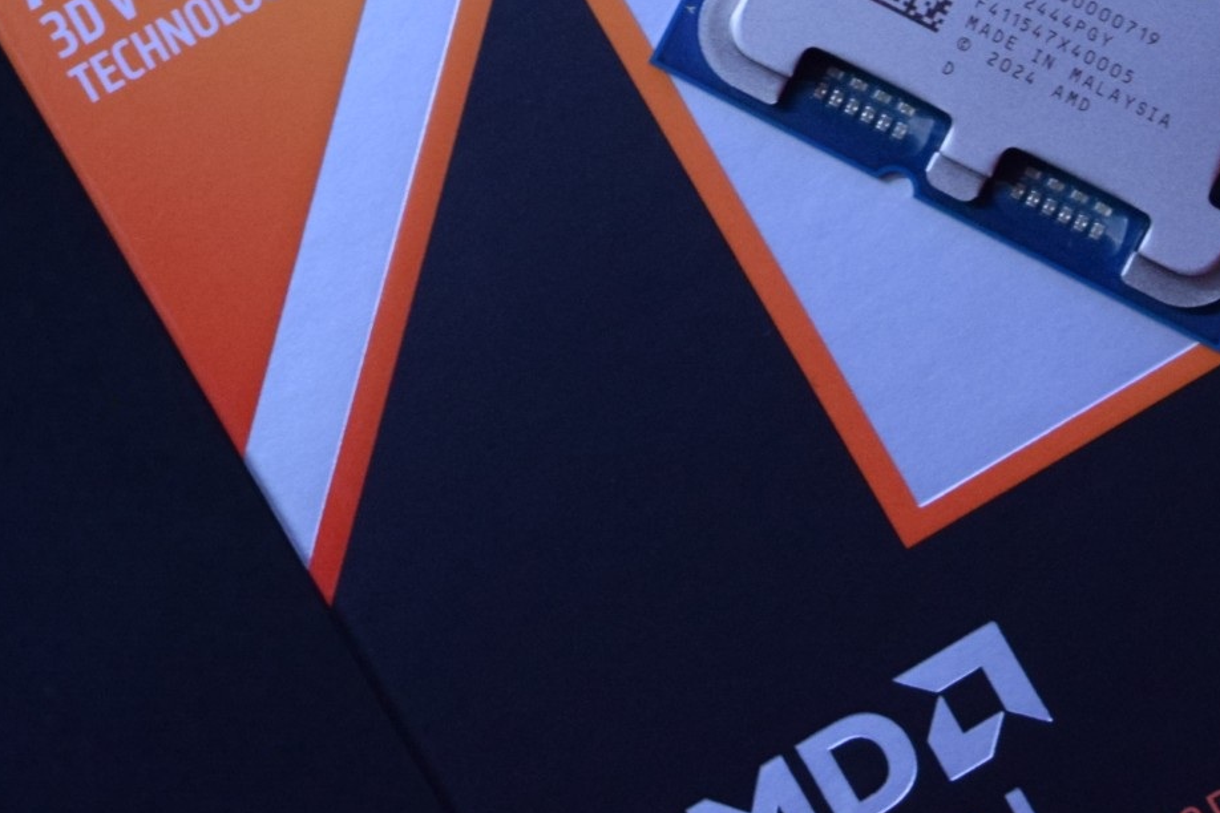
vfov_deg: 7.0
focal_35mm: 194
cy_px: -130
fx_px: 6580
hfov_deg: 10.6
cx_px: 974
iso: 1600
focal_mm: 55
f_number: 5.6
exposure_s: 1/40
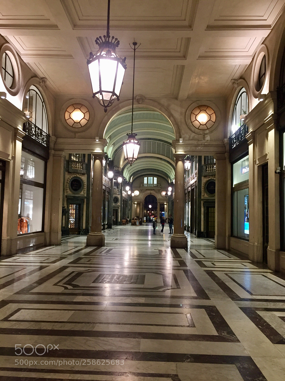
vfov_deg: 61.7
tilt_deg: +4.7
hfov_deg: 48.2
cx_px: 142
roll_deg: -1.4
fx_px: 318
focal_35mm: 29
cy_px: 190
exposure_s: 1/33
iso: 125
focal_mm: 4.15
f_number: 2.2
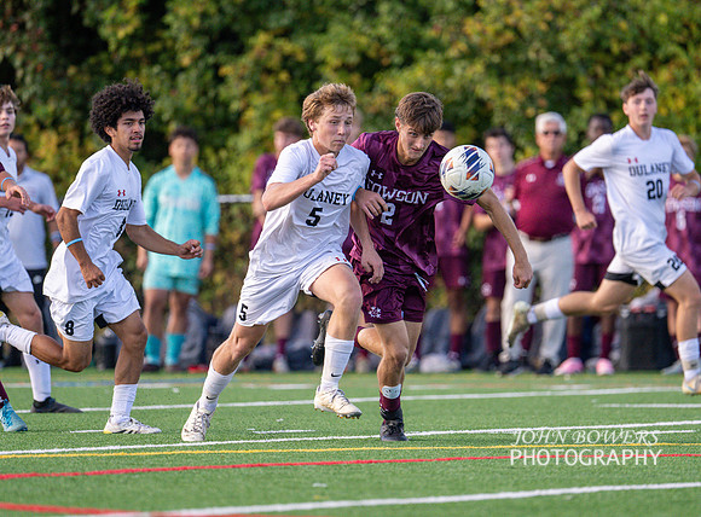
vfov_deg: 3.0
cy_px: 256
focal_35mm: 499
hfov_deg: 4.0
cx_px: 385
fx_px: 10038
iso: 2200
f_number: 4.5
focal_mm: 400
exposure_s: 1/2500
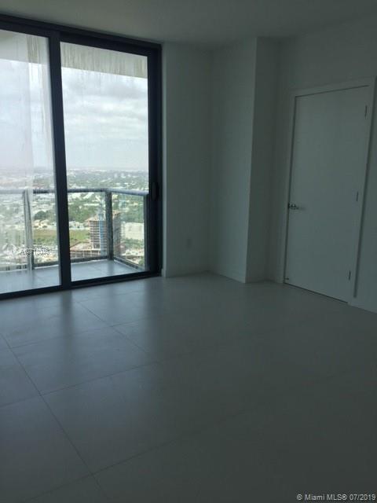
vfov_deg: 61.7
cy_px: 252
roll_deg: -1.0
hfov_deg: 48.2
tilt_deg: -11.1
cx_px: 188
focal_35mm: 29
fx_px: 421
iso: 32
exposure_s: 1/760
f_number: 2.2
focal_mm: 4.15
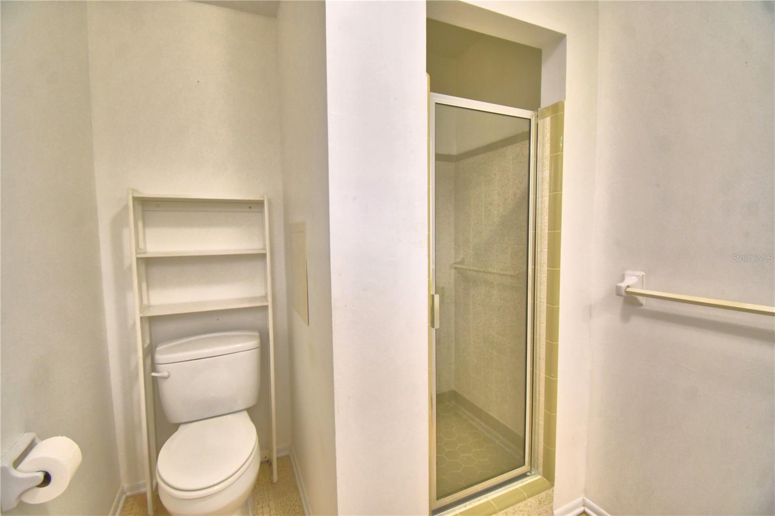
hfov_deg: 100.4
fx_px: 323
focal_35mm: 15
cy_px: 258
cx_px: 388
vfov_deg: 77.3
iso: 400
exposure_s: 1/125
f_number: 4.5
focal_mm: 10
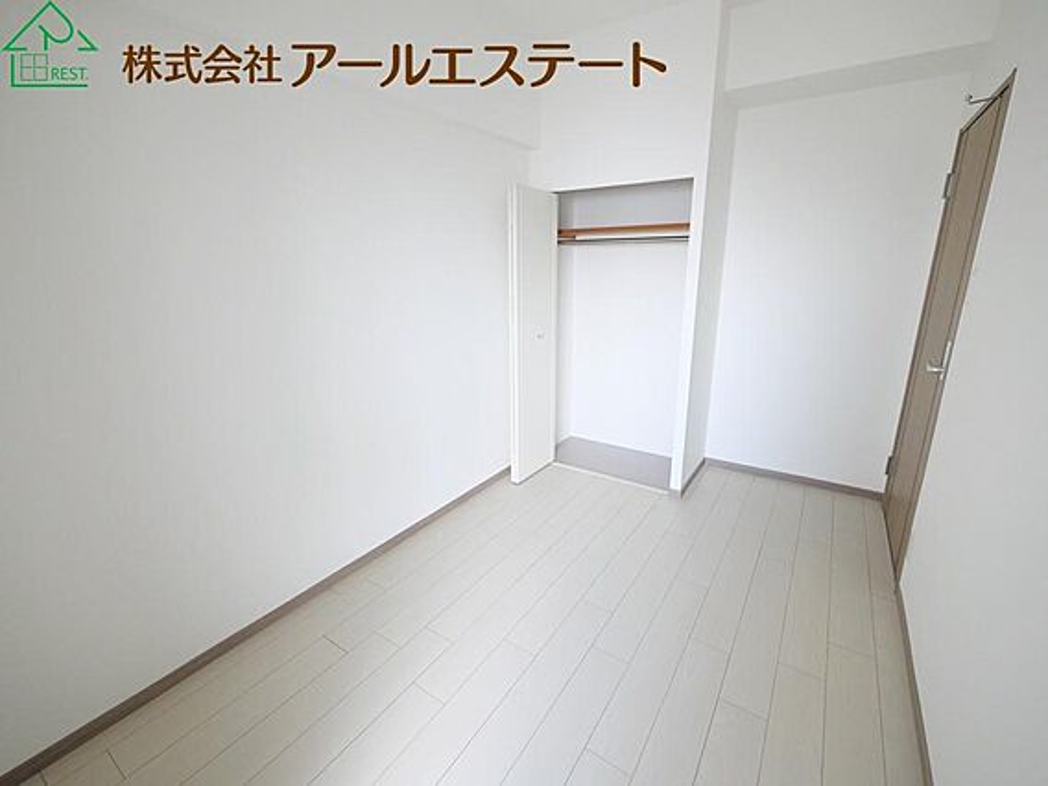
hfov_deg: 94.5
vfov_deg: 78.1
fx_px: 484
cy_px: 393
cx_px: 524
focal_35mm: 16
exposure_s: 1/60
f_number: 4
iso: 3200
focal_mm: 8
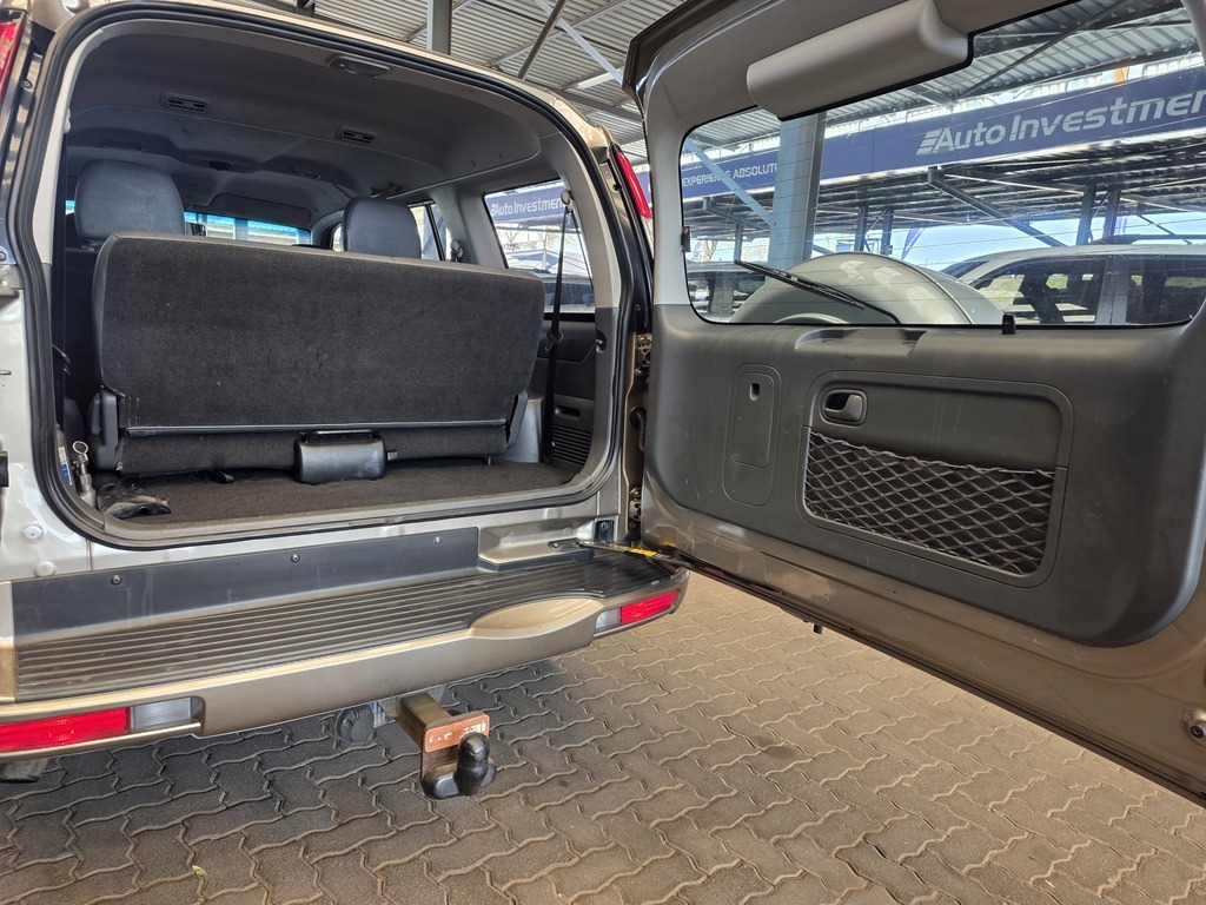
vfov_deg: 58.9
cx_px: 603
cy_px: 452
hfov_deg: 73.9
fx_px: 801
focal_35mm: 23
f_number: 1.7
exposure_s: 1/180
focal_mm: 6.25
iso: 125
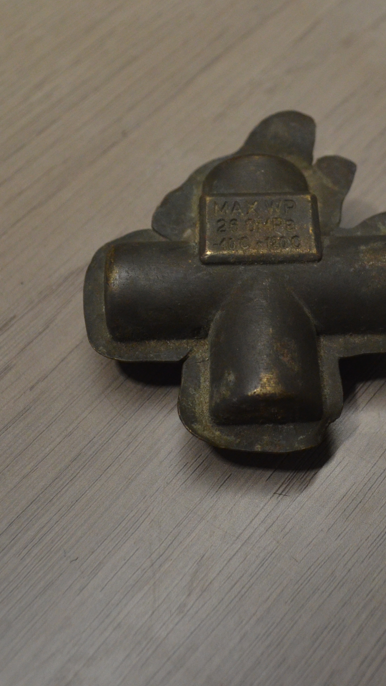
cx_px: 268
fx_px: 855
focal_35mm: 47
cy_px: 312
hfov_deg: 25.3
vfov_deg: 43.7
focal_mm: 18
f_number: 3.5
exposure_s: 1/250
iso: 1600
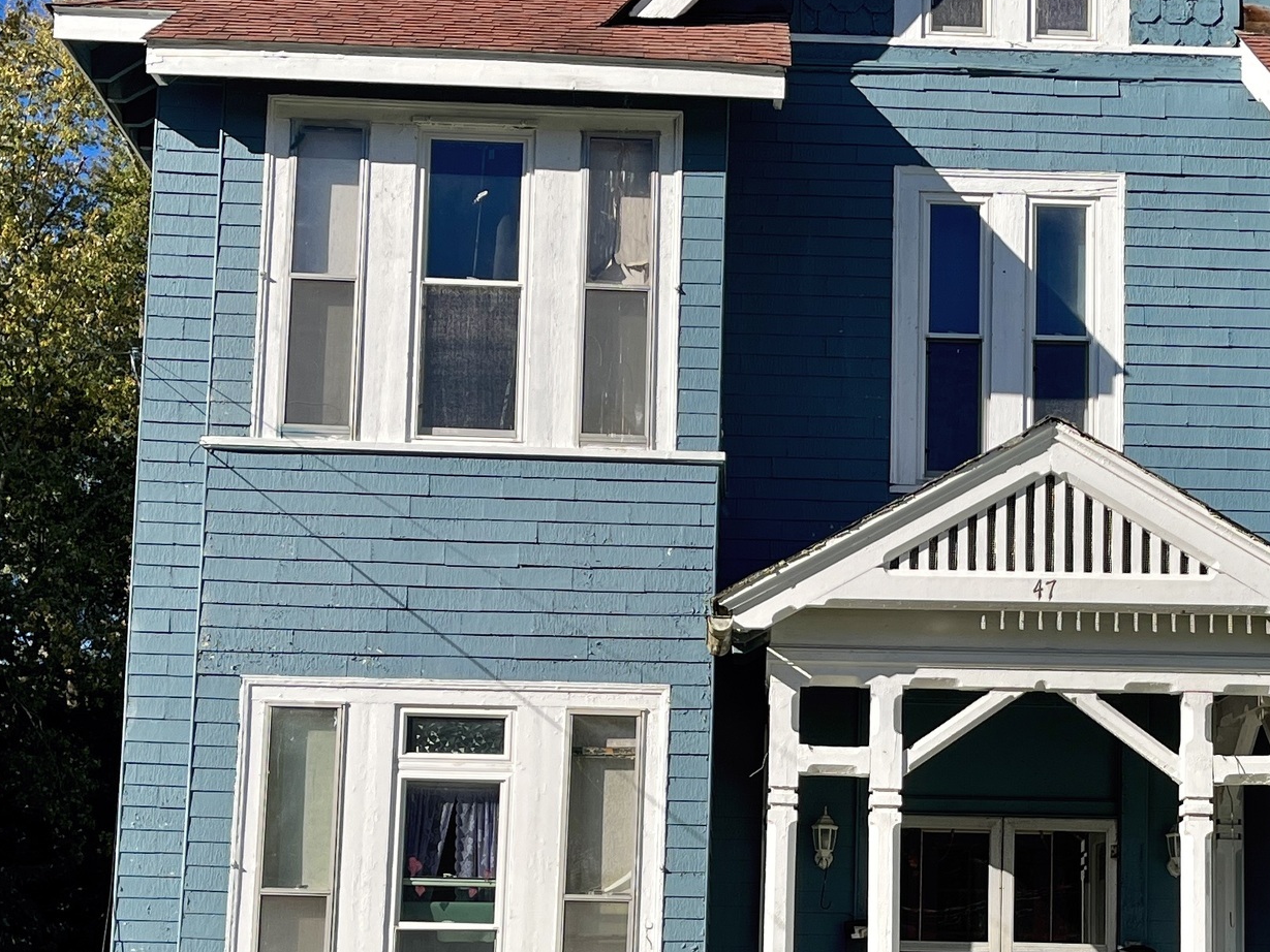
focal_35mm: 65
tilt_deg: +7.0
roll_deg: +0.9
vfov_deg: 22.3
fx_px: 2385
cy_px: 761
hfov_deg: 29.5
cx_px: 882
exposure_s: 1/3623
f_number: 1.6
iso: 50
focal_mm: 5.1
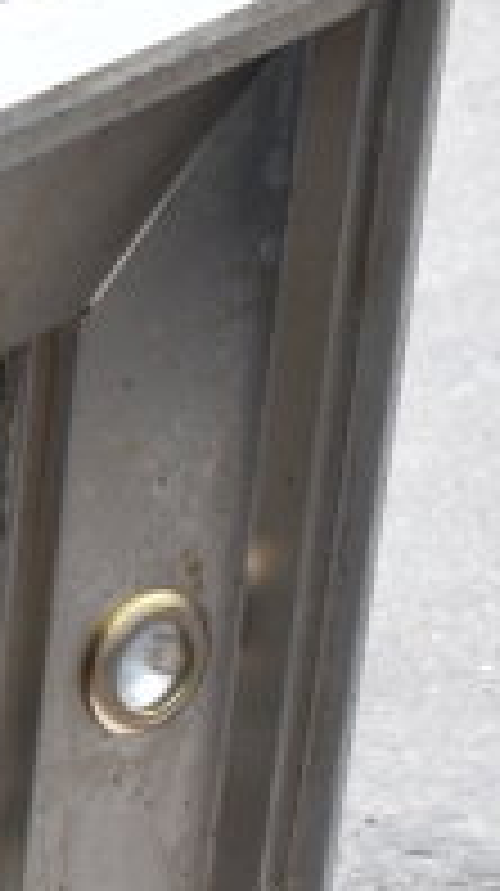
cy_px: 1024
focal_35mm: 210
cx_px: -788
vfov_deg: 10.1
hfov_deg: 5.5
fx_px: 4972
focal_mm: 29
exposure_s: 1/125
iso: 200
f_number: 5.6
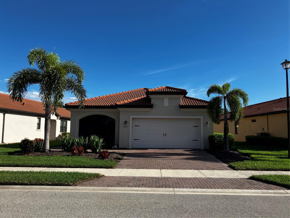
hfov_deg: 63.4
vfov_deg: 49.7
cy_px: 109
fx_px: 235
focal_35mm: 28
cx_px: 145
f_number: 1.8
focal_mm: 3.99
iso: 32
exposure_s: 1/2114
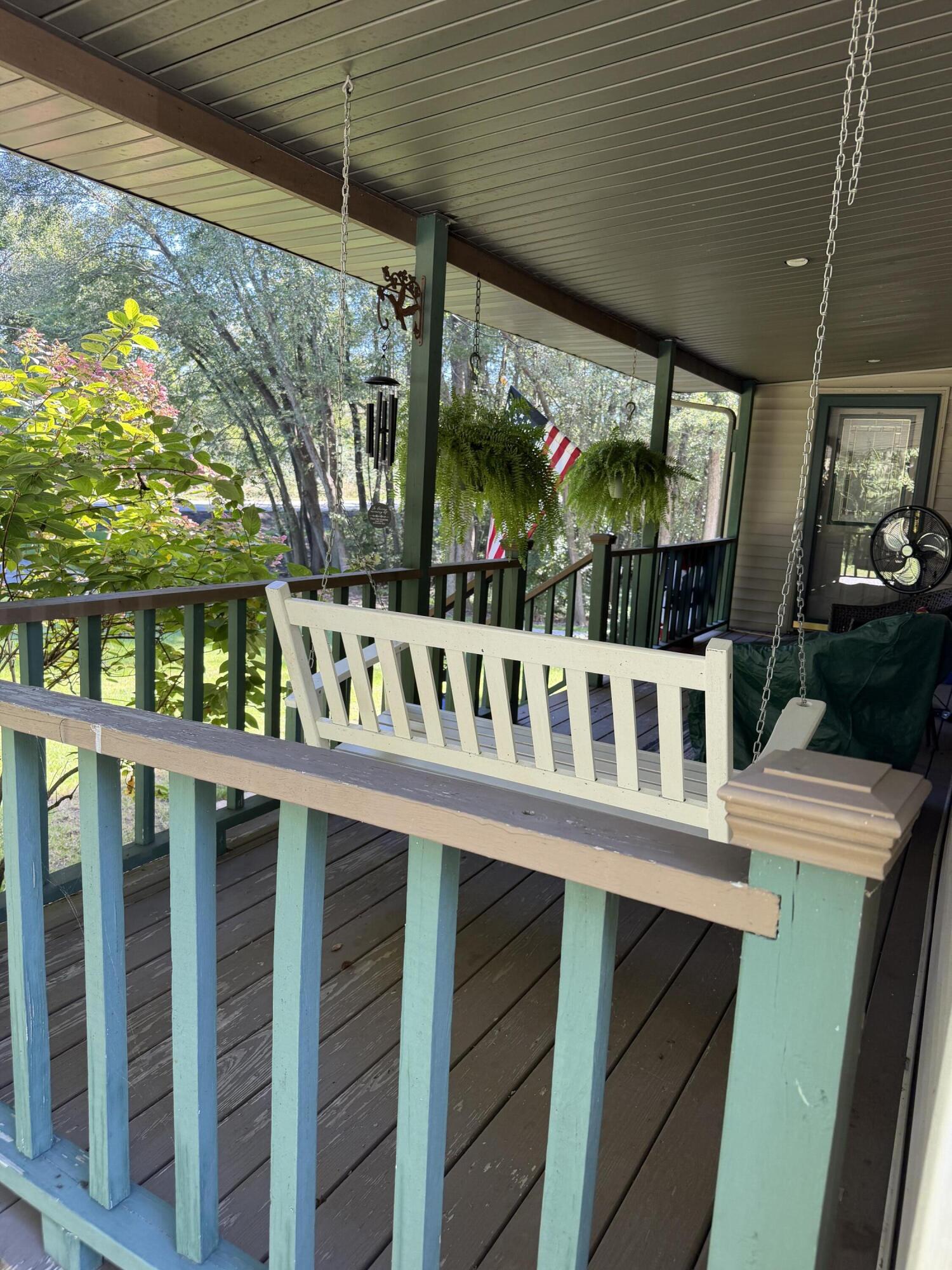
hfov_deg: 56.8
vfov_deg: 71.6
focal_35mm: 24
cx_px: 476
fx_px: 880
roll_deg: -3.1
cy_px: 635
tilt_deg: -10.6
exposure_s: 1/121
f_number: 1.78
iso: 100
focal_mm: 6.76
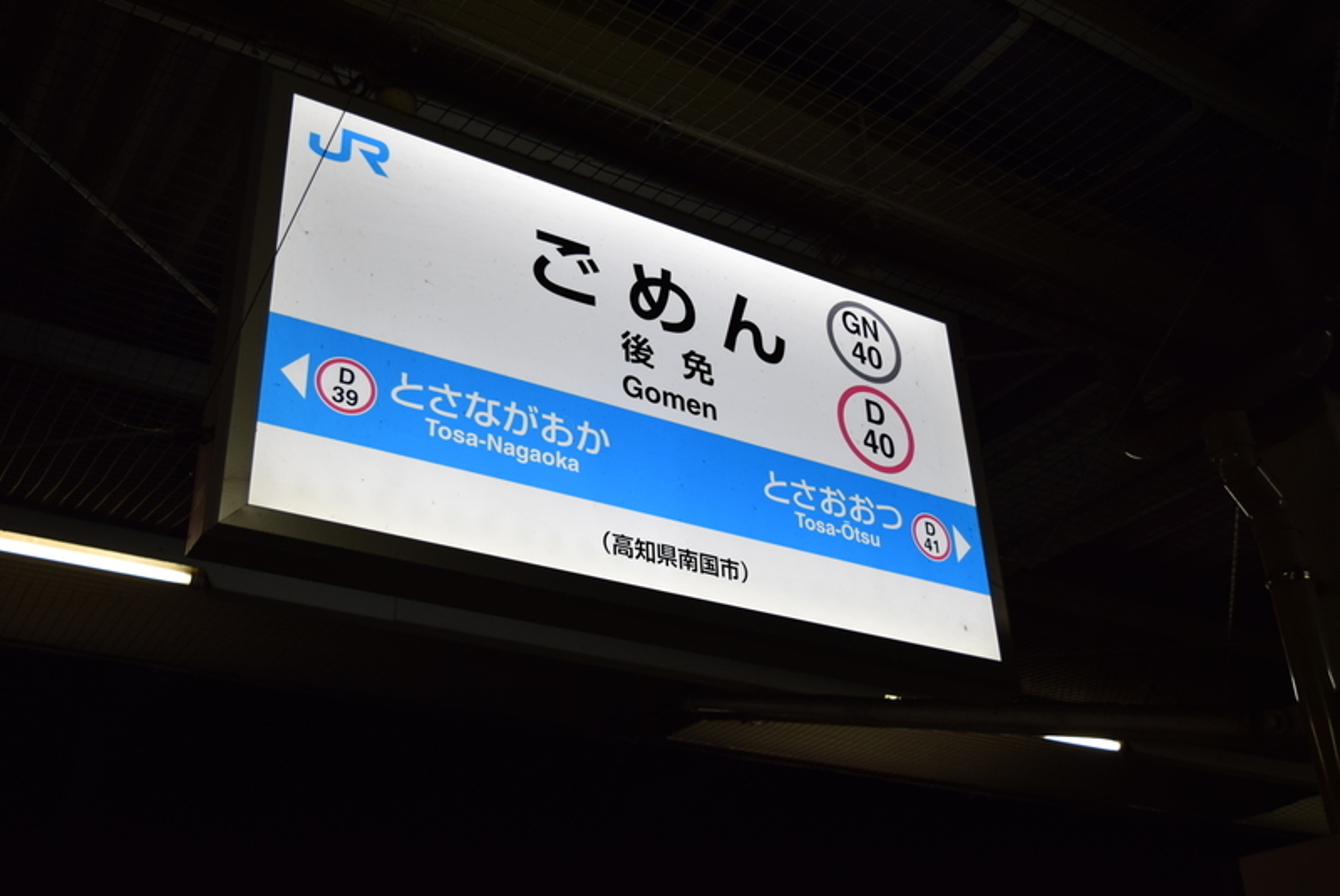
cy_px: 448
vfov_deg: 34.3
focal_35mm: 39
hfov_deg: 49.5
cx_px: 670
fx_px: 1453
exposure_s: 1/400
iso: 800
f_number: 4.5
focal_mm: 26
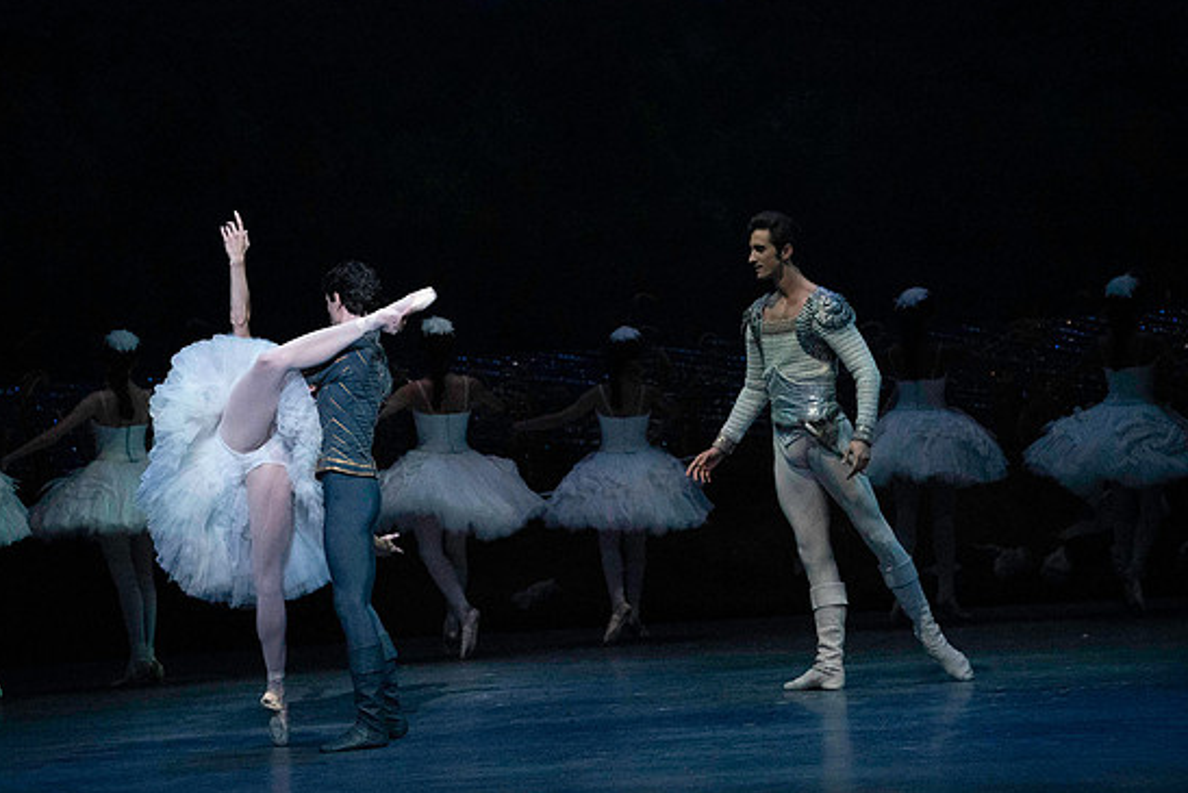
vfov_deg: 6.5
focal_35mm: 212
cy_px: 405
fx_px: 6997
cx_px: 584
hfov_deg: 9.7
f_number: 5
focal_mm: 200
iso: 25600
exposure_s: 1/400
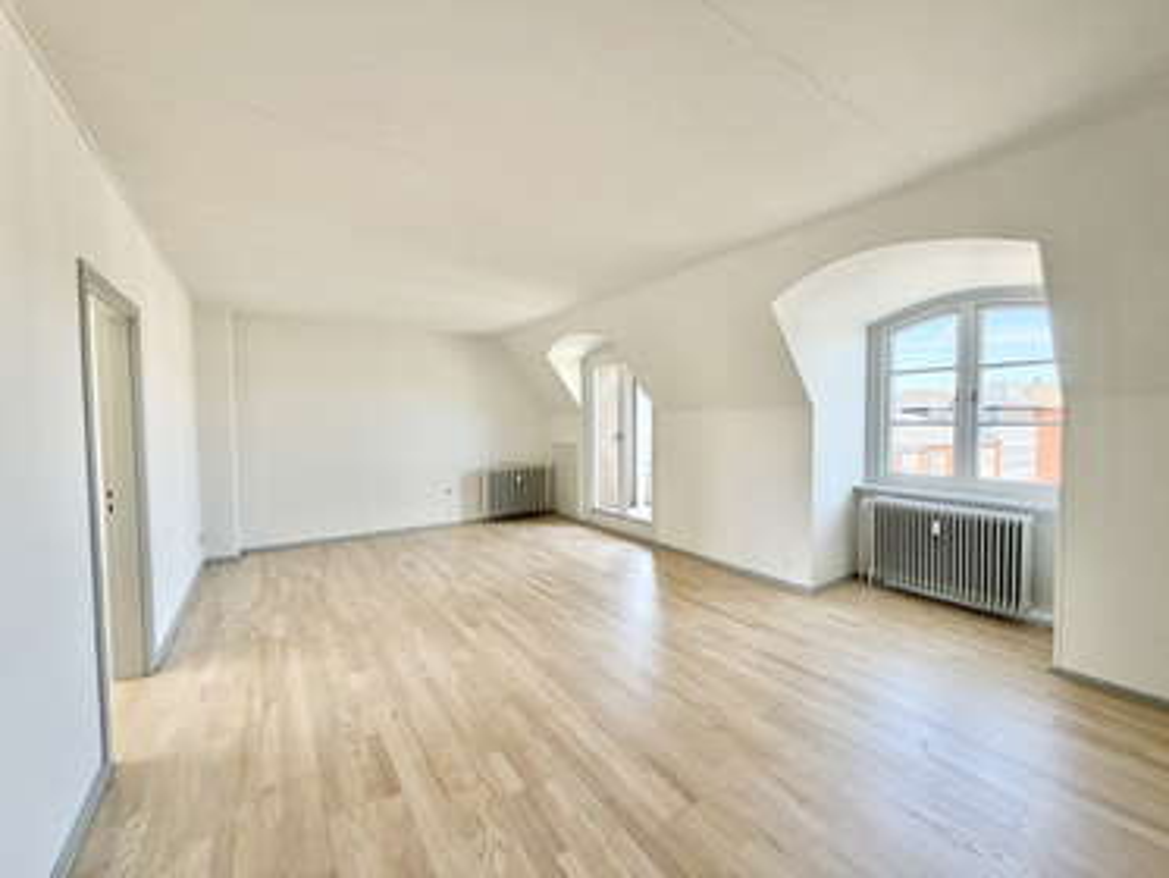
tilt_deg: -3.0
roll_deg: +1.1
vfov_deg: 85.7
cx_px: 584
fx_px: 473
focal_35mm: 14
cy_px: 439
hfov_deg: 102.0
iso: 64
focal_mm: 2.22
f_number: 2.2
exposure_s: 1/132
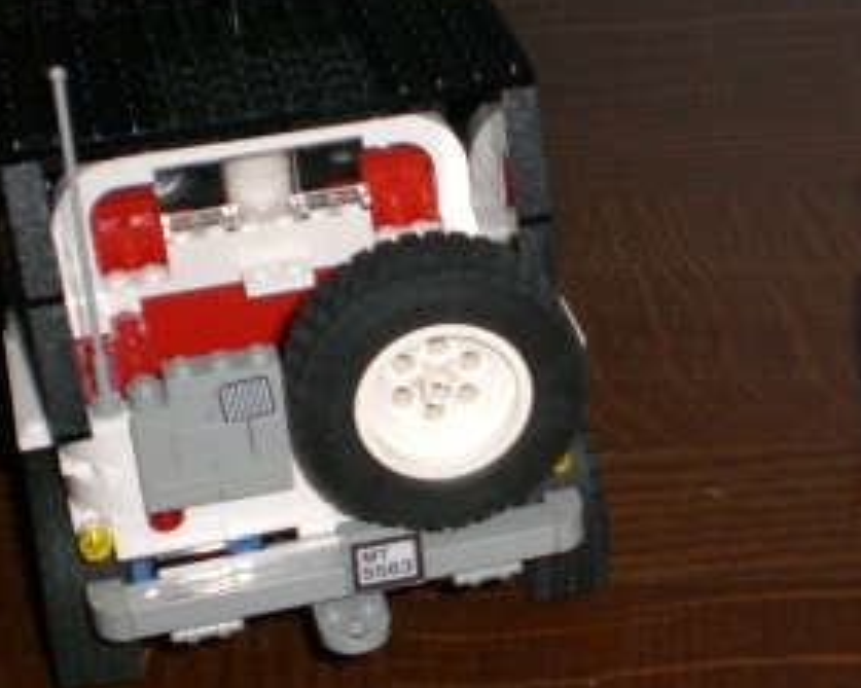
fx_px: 2165
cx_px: 738
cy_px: 503
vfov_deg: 18.0
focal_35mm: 85
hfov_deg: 22.1
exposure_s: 1/60
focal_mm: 6.3
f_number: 3.1
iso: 200
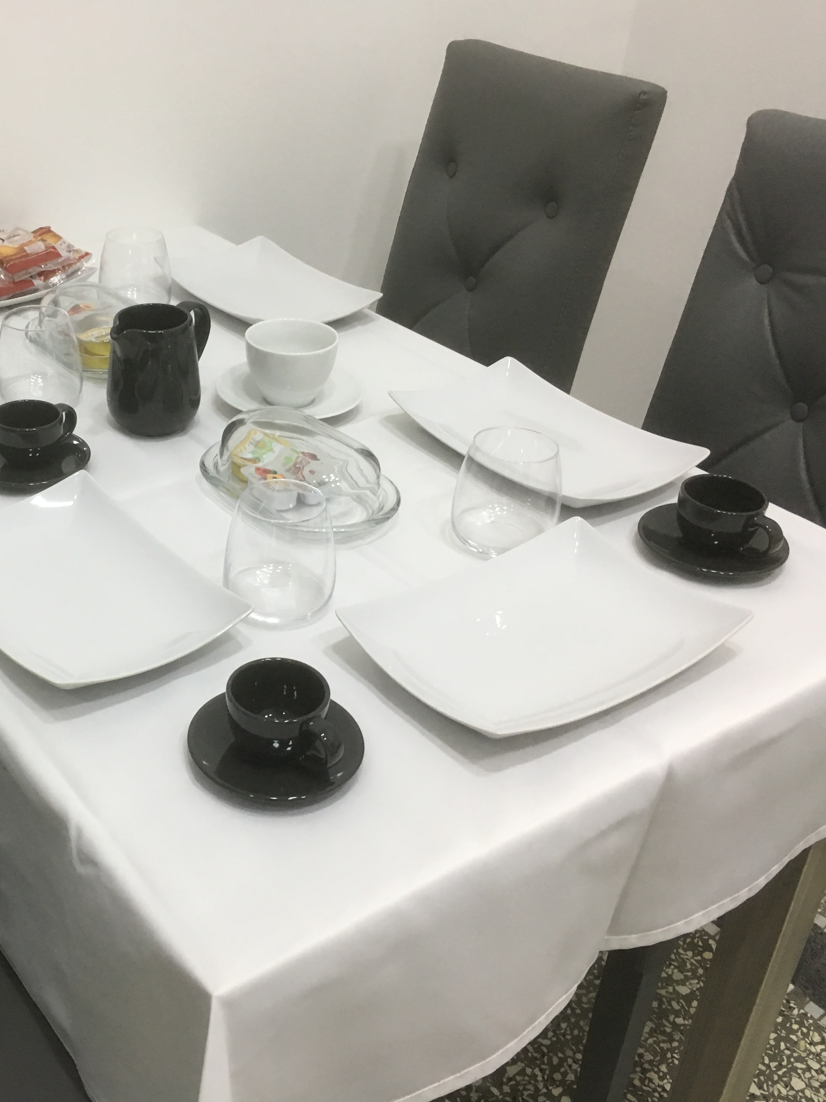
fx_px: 1241
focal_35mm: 39
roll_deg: -0.2
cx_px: 183
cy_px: 548
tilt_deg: -31.1
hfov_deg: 35.8
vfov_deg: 47.9
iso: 125
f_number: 2.2
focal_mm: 4.15
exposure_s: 1/33
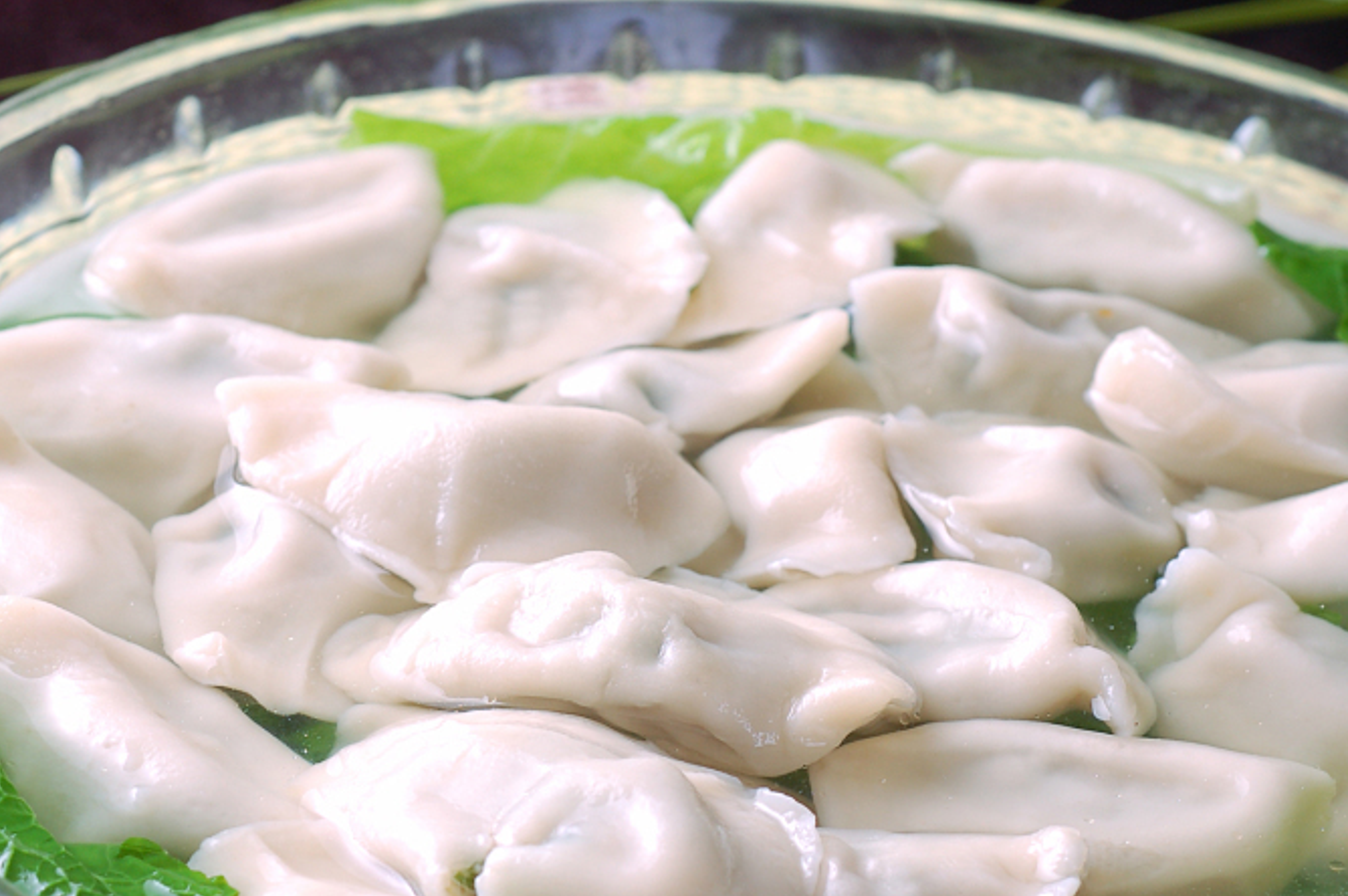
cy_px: 641
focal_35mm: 138
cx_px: 555
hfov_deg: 14.9
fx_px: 5162
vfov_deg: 9.9
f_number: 10
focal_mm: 60
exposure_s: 1/160
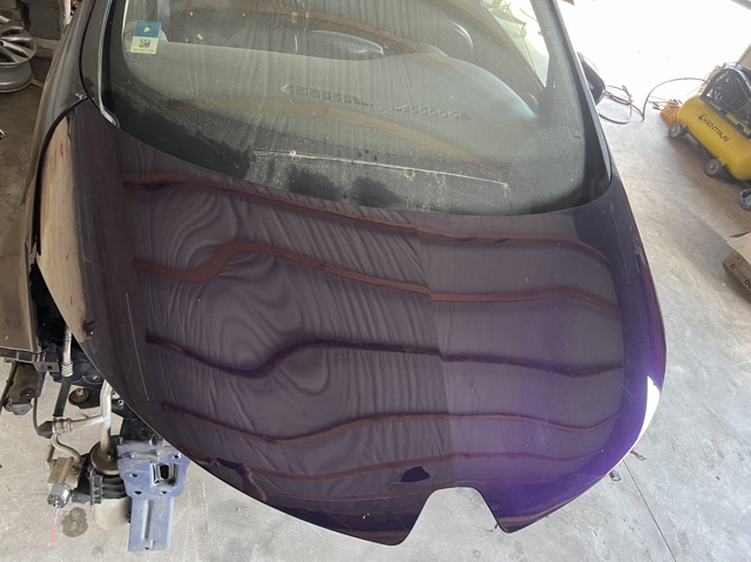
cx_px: 376
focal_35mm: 26
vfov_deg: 53.0
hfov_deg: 67.3
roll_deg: -20.2
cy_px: 281
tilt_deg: -43.4
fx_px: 564
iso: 160
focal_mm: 5.7
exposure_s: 1/60
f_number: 1.5
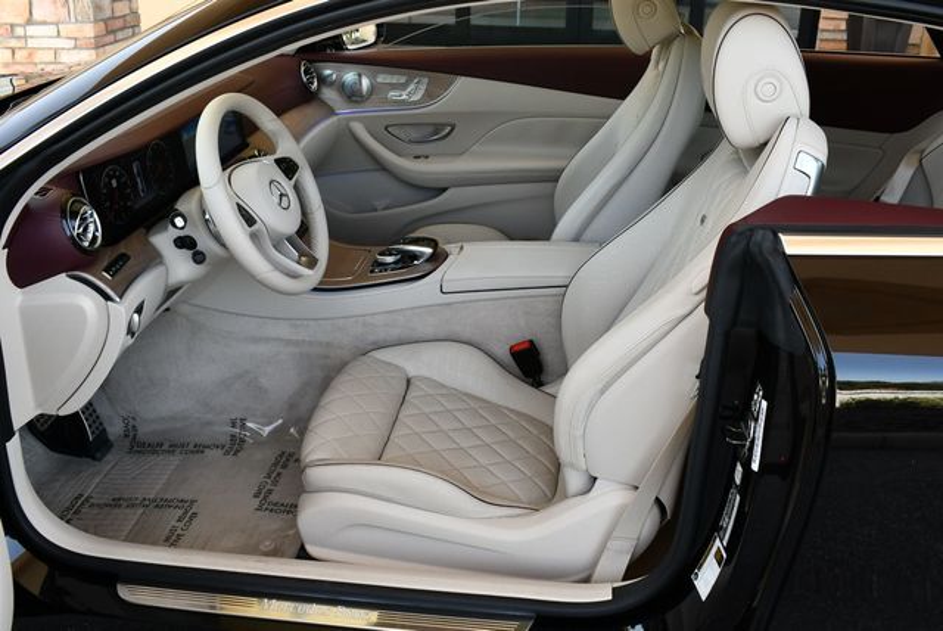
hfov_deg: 53.1
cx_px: 472
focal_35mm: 36
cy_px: 316
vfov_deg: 36.9
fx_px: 944
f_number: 5
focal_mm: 18
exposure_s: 1/250
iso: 400
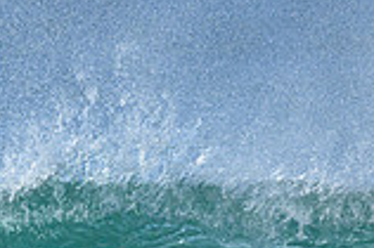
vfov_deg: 0.4
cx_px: -26
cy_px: 437
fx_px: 36603
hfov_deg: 0.6
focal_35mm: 3527
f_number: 6.3
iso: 280
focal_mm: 800
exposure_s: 1/2000
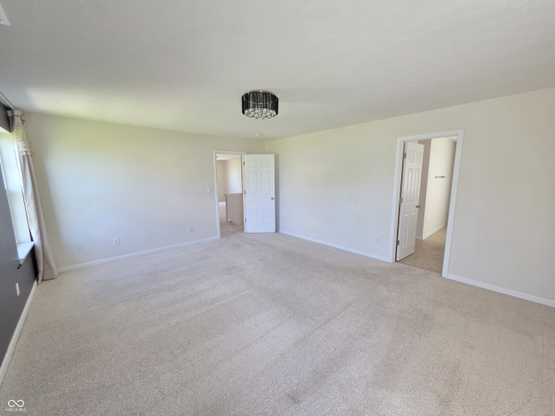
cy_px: 208
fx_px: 208
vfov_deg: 89.9
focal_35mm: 13
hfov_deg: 106.2
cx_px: 278
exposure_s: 1/120
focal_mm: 2.2
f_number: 1.9
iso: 250
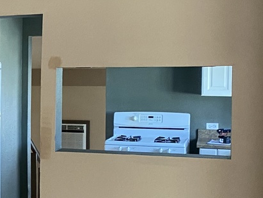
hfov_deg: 19.1
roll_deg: -0.7
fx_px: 692
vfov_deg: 16.3
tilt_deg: -2.7
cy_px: 99
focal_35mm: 91
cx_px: -123
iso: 500
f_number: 1.8
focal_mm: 4.25
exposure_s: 1/58
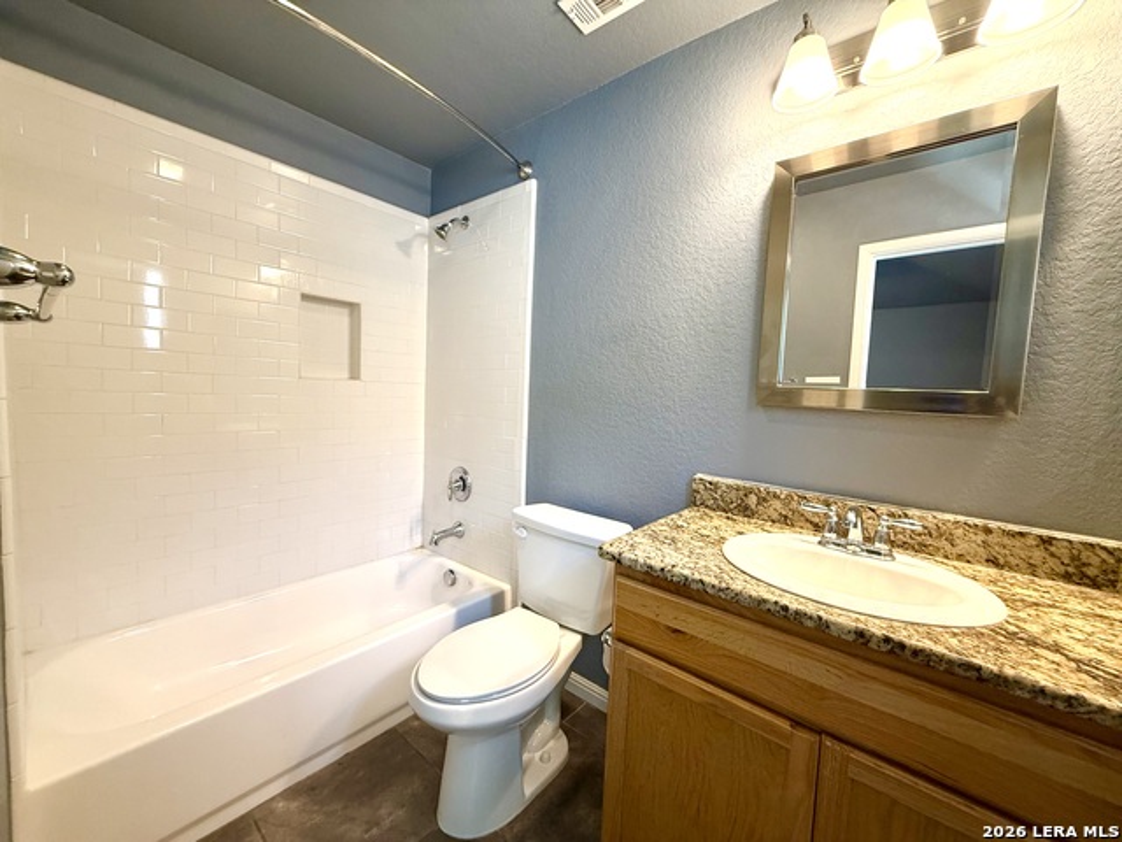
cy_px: 421
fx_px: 454
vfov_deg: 85.7
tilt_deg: -3.4
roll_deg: -2.8
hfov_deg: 102.1
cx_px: 561
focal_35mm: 14
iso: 200
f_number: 2.2
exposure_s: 1/60
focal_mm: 2.22
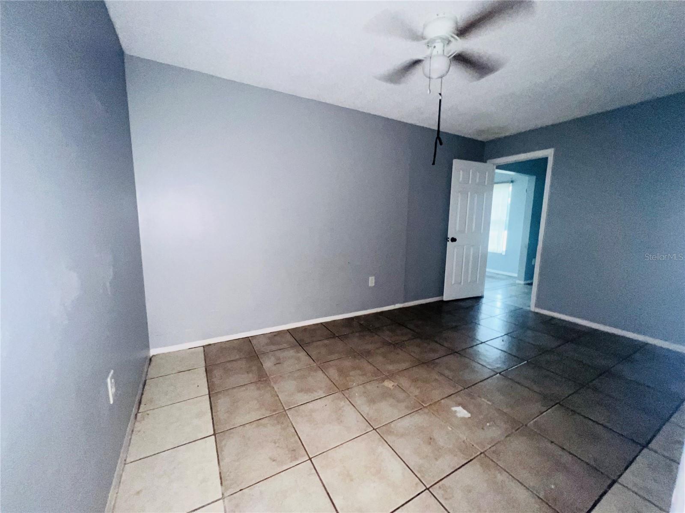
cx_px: 342
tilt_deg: -8.5
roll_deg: -0.8
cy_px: 256
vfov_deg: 89.9
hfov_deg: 106.2
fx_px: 257
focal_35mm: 13
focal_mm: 1.57
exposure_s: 1/22
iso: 160
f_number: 1.8
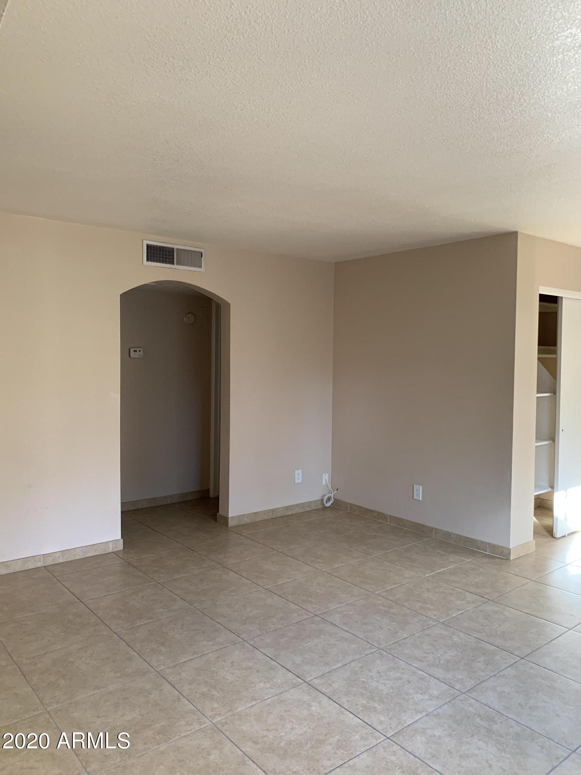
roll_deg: -0.6
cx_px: 290
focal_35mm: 26
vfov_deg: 67.3
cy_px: 388
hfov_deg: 53.1
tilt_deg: -2.8
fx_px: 582
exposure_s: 1/90
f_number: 1.8
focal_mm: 4.25
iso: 100
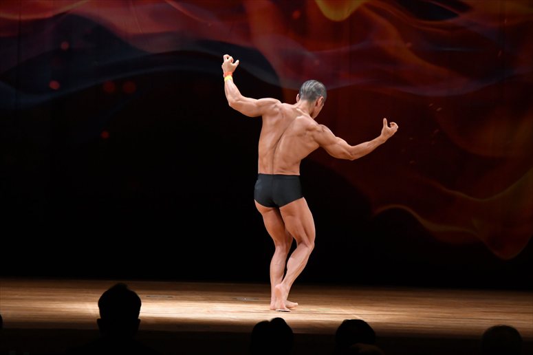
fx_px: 3211
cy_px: 178
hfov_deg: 9.5
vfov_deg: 6.3
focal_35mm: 217
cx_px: 266
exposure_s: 1/400
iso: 3200
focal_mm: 145
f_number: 5.6
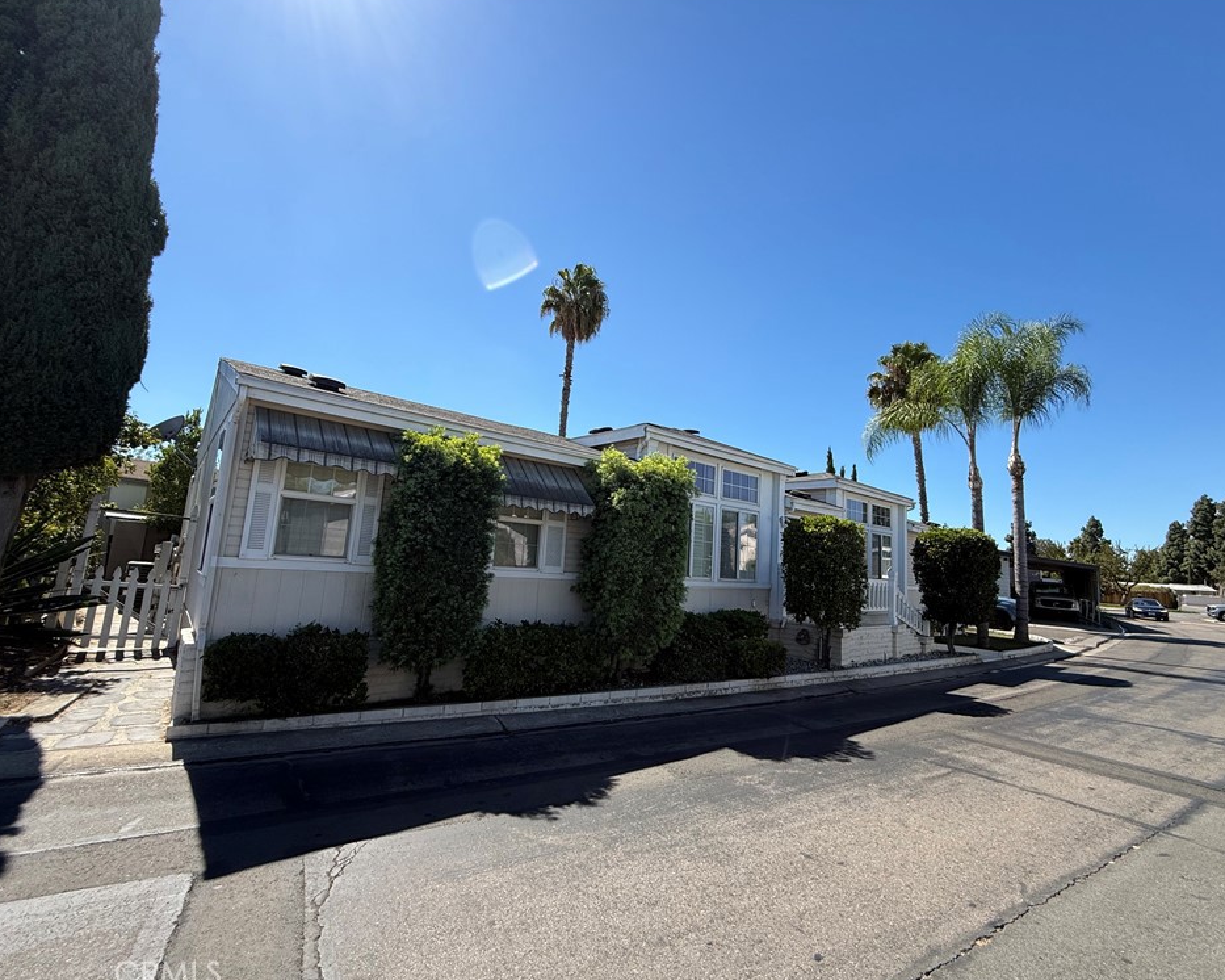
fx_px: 544
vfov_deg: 84.0
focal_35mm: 15
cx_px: 622
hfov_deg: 96.8
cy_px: 487
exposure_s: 1/1572
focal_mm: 2.22
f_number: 2.2
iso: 50
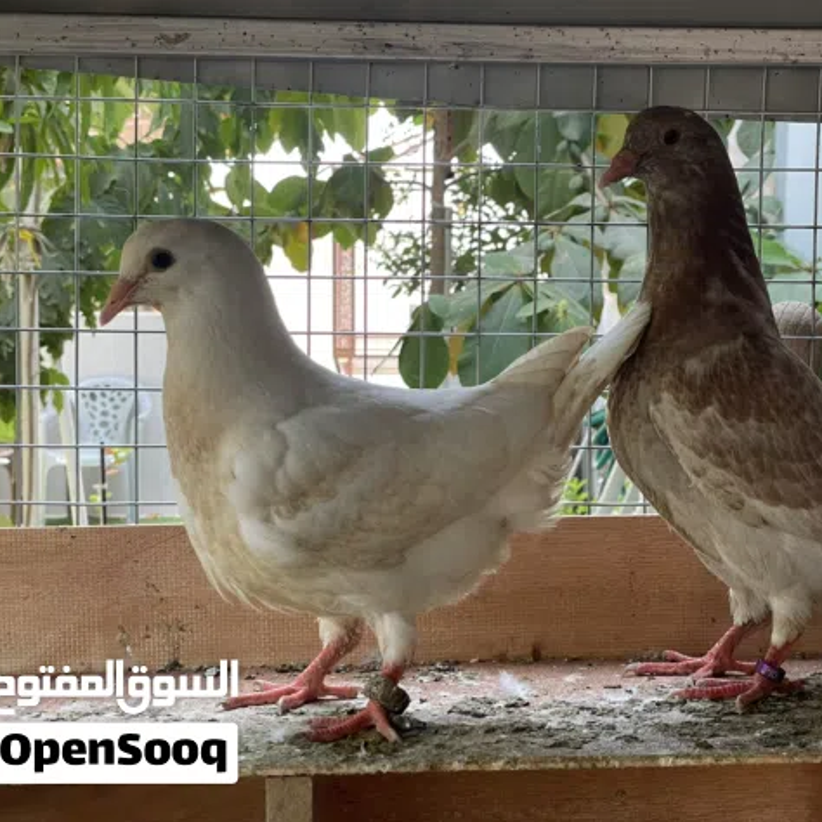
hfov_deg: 27.7
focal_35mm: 62
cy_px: 409
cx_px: 499
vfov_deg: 27.7
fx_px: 1666
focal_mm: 6
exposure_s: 1/99
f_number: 2
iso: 64
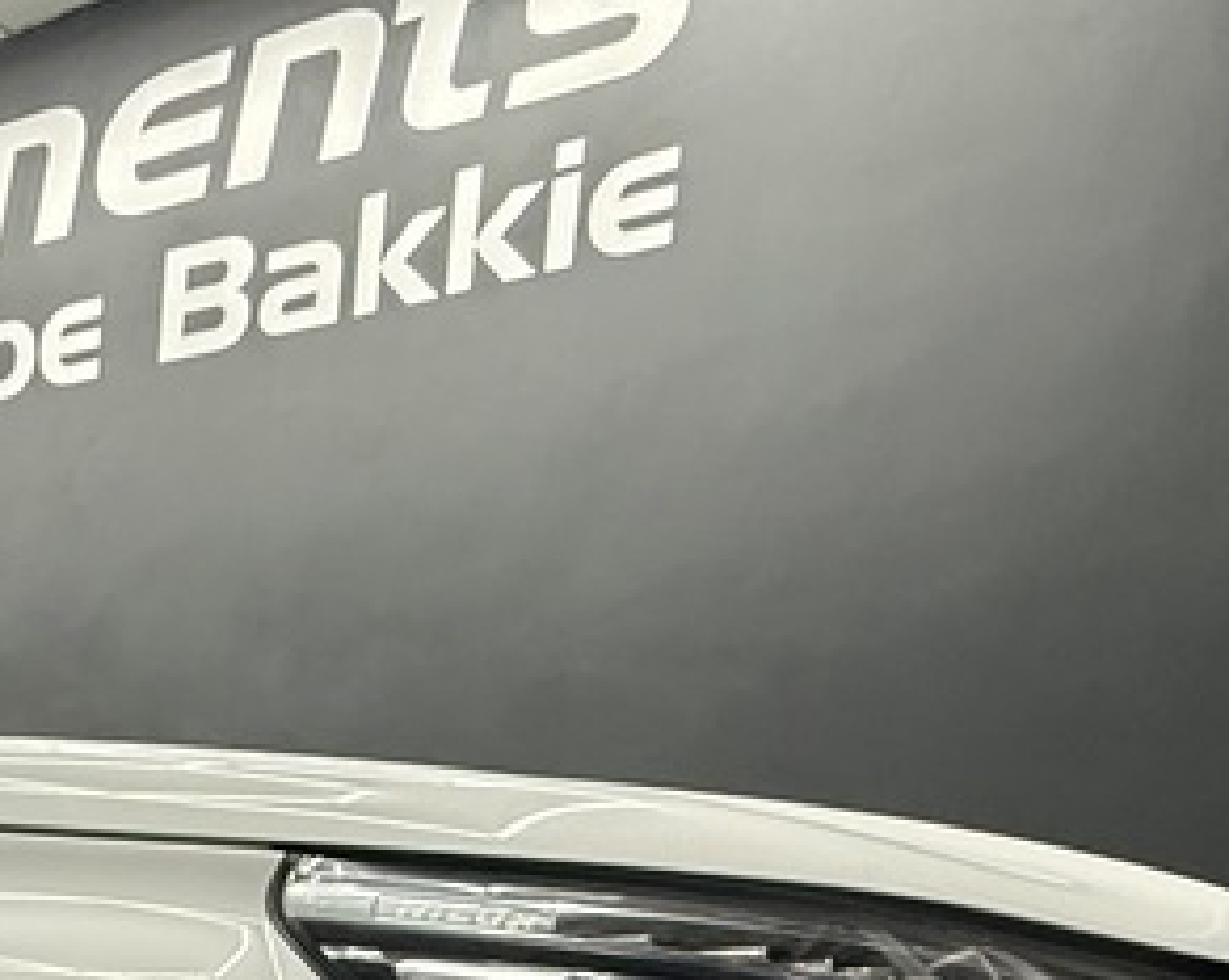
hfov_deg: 30.8
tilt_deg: -12.3
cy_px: 1434
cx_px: -349
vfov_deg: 24.8
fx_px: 1744
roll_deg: +0.7
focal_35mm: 48
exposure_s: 1/100
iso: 320
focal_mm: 2.22
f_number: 2.2
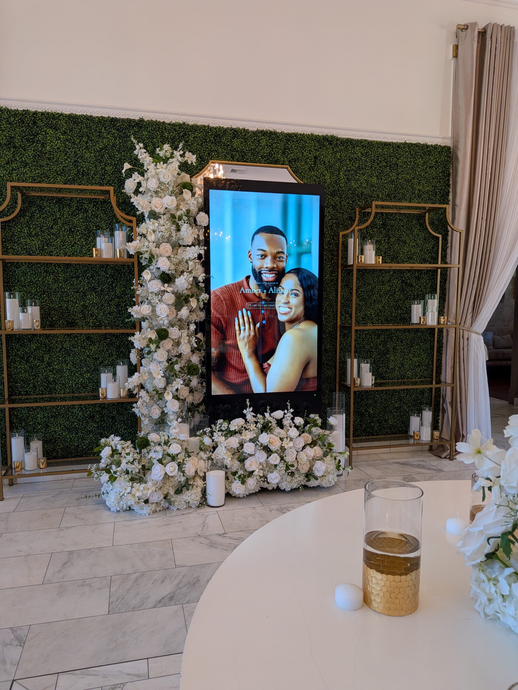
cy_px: 345
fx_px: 479
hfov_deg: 56.8
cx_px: 259
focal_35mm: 24
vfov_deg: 71.6
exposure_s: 1/60
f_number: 1.7
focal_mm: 4.53
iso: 27
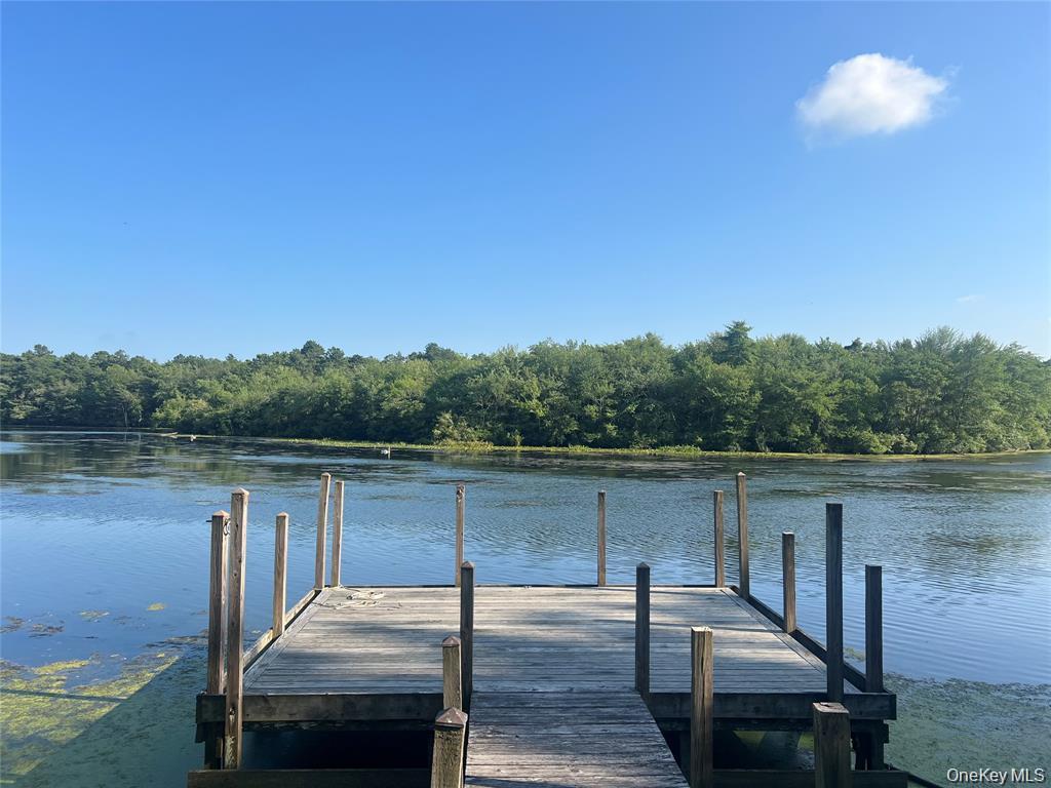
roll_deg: -1.2
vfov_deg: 53.1
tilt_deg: +2.0
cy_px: 394
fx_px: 789
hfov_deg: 67.3
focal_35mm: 26
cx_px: 526
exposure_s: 1/3257
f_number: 1.5
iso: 50
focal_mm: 5.7
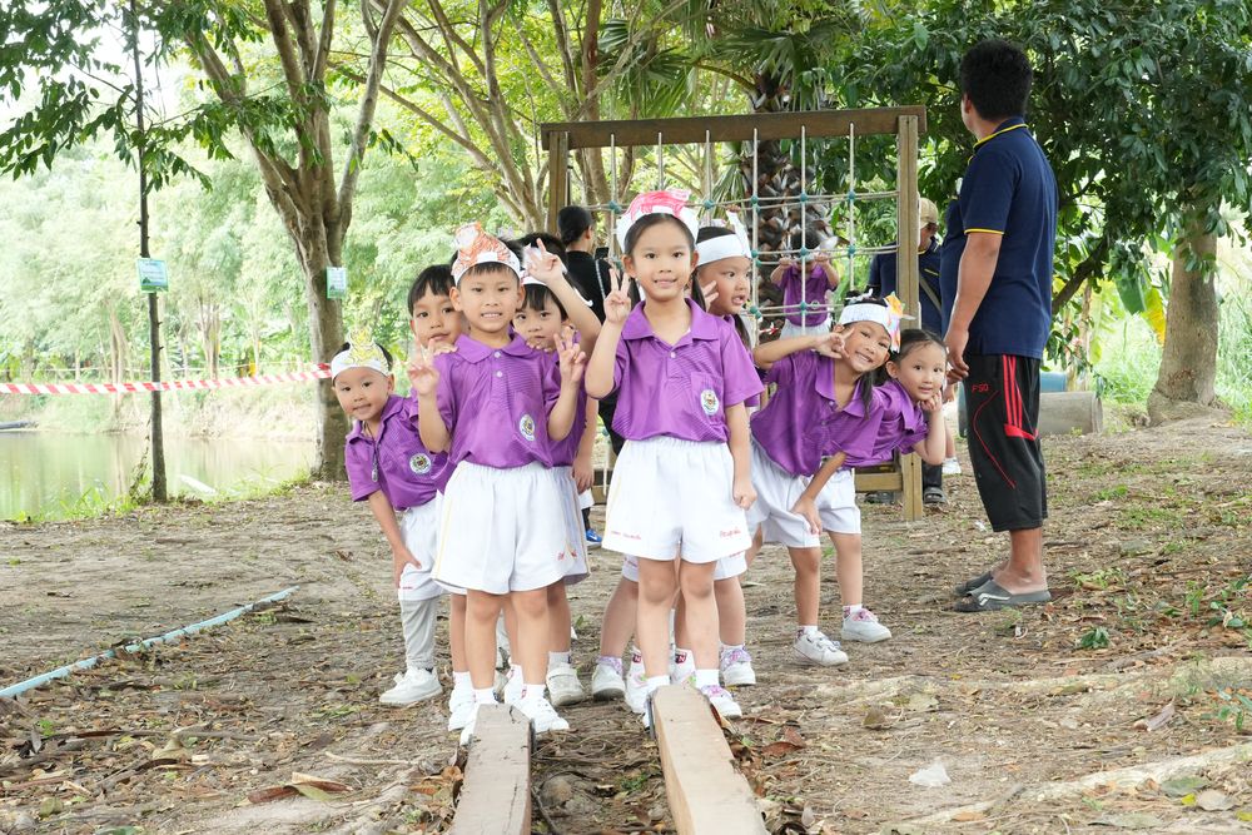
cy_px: 418
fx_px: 2296
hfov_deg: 30.5
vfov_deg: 20.6
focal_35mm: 66
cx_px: 626
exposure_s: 1/100
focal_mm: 44
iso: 3200
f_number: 9
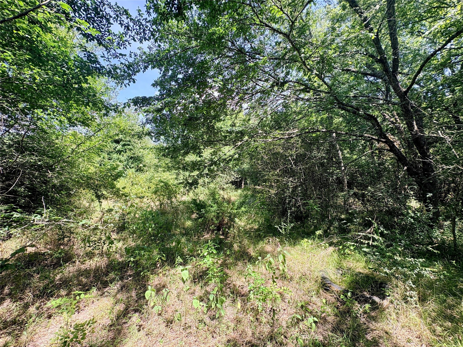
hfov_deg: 102.1
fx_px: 187
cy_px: 174
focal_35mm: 14
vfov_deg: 85.7
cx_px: 232
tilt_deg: +2.9
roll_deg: +0.9
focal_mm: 2.22
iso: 50
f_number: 2.2
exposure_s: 1/239
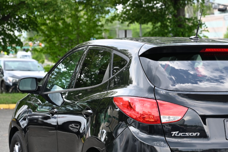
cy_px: 119
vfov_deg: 10.7
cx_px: 154
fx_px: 810
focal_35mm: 128
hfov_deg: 16.0
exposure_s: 1/250
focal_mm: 70
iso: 200
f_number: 4
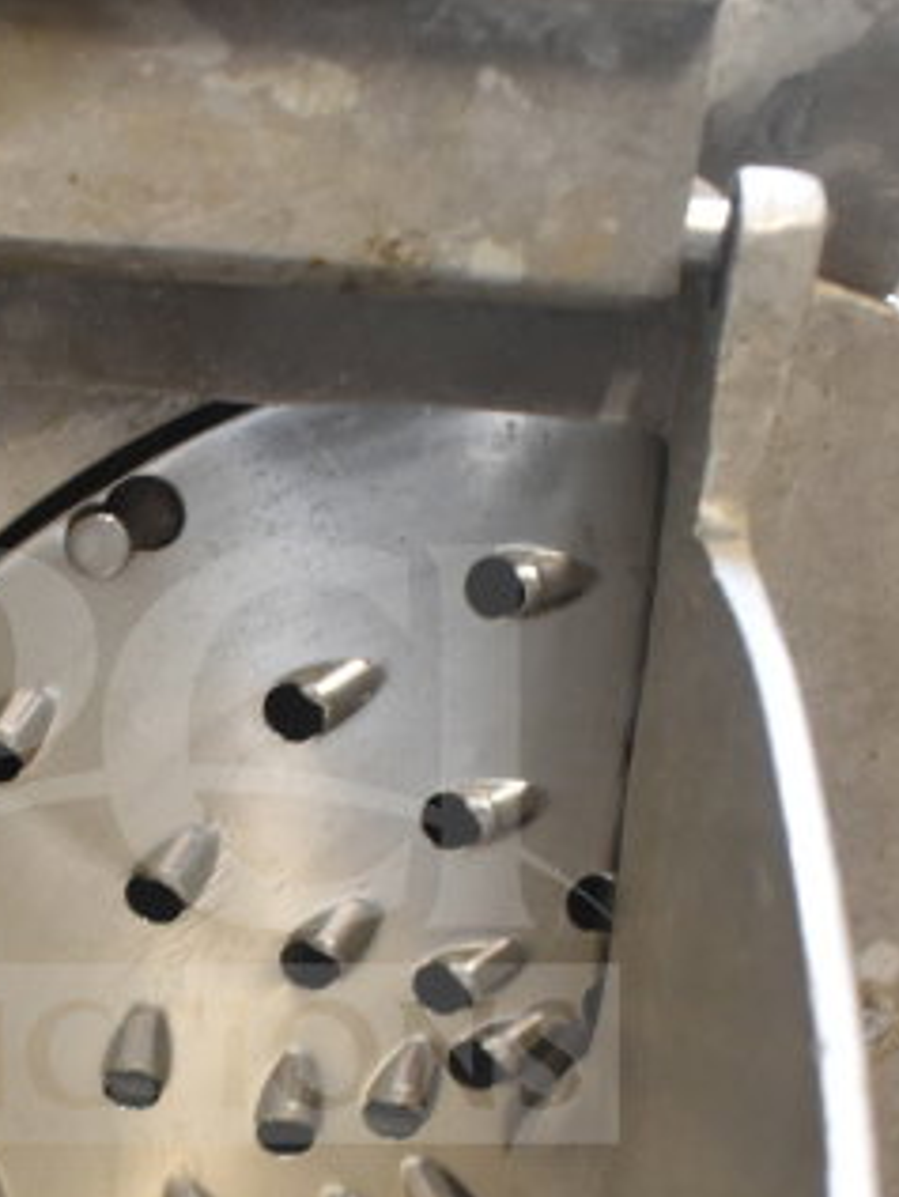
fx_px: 2595
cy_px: 844
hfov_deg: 19.5
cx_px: 193
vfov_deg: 25.8
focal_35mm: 75
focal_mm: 18
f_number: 3.5
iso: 1400
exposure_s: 1/30
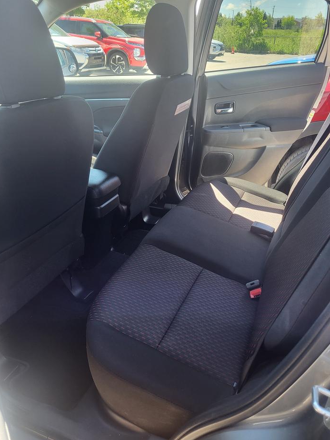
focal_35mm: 27
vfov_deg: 65.3
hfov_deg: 51.4
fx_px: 343
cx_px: 166
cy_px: 228
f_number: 1.8
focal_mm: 5.4
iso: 100
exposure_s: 1/120
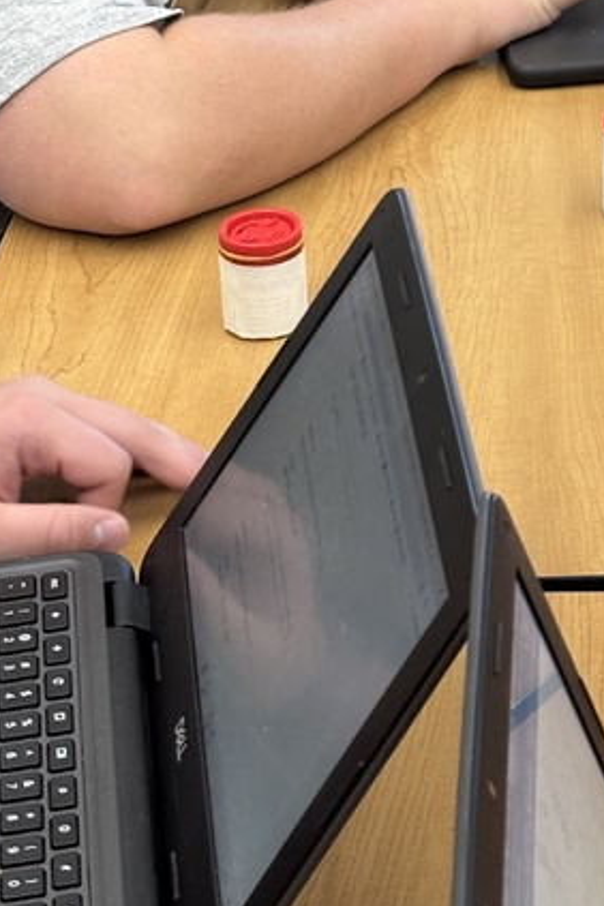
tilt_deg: -19.9
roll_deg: +0.2
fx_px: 3297
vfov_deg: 15.3
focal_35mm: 131
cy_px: -62
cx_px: 698
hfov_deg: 10.3
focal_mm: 5.96
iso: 80
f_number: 1.6
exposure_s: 1/60
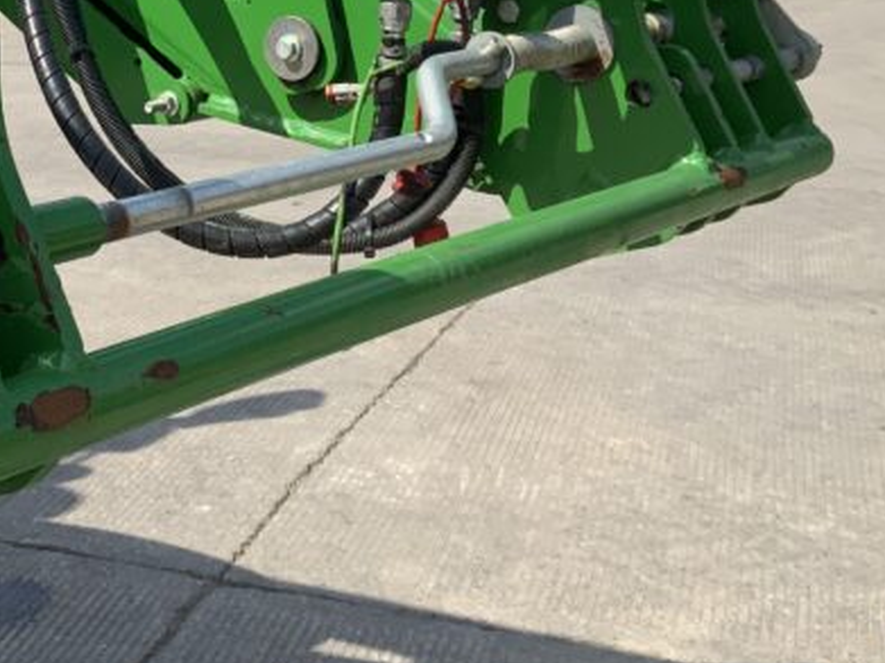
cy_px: -29
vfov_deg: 18.8
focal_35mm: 76
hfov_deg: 25.1
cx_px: 143
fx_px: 1942
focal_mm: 3
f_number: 1.8
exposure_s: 1/1984
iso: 20
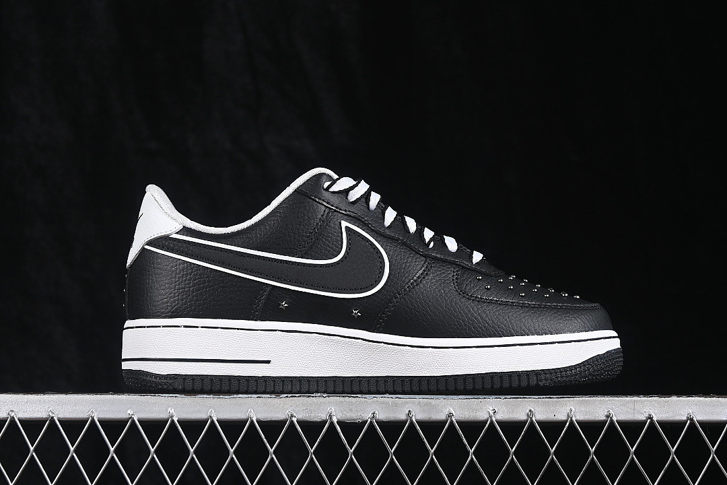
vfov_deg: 18.2
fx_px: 1514
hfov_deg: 27.0
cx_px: 364
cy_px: 242
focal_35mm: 75
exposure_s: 1/60
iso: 160
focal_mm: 50
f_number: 6.3
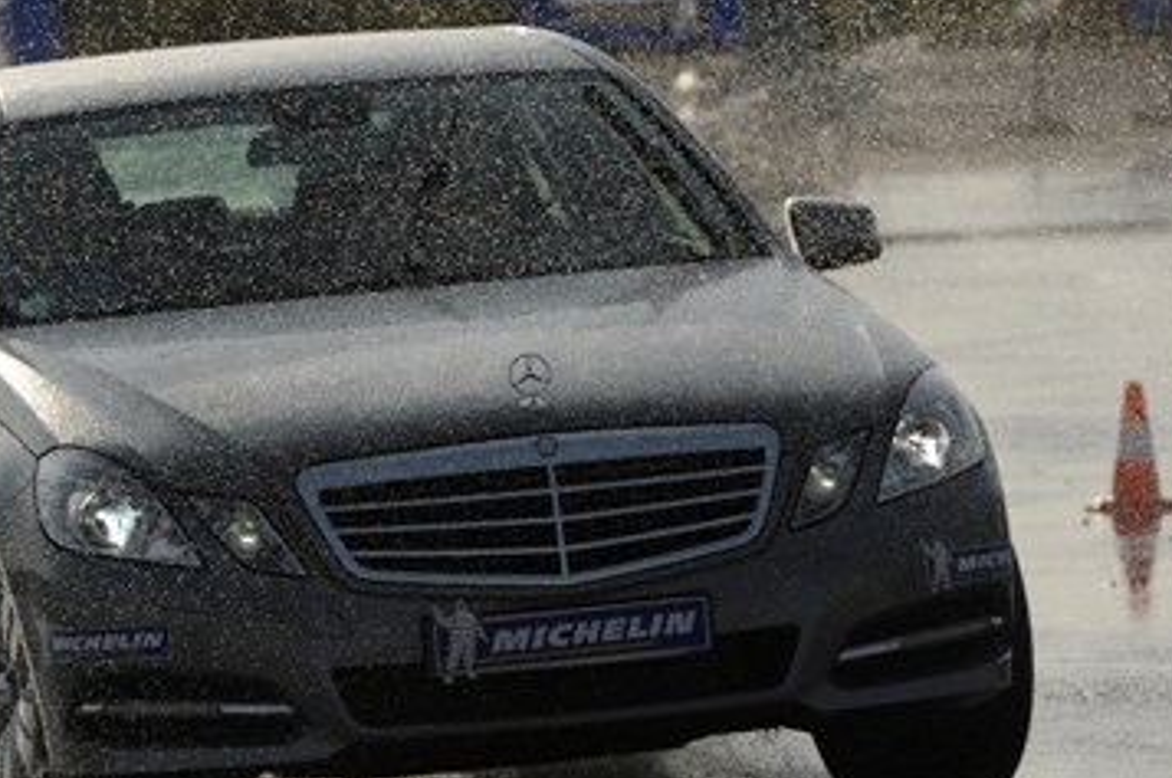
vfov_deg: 3.8
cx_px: 223
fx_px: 11671
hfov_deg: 5.7
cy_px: 450
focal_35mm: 359
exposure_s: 1/2500
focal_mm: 200
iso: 200
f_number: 5.6
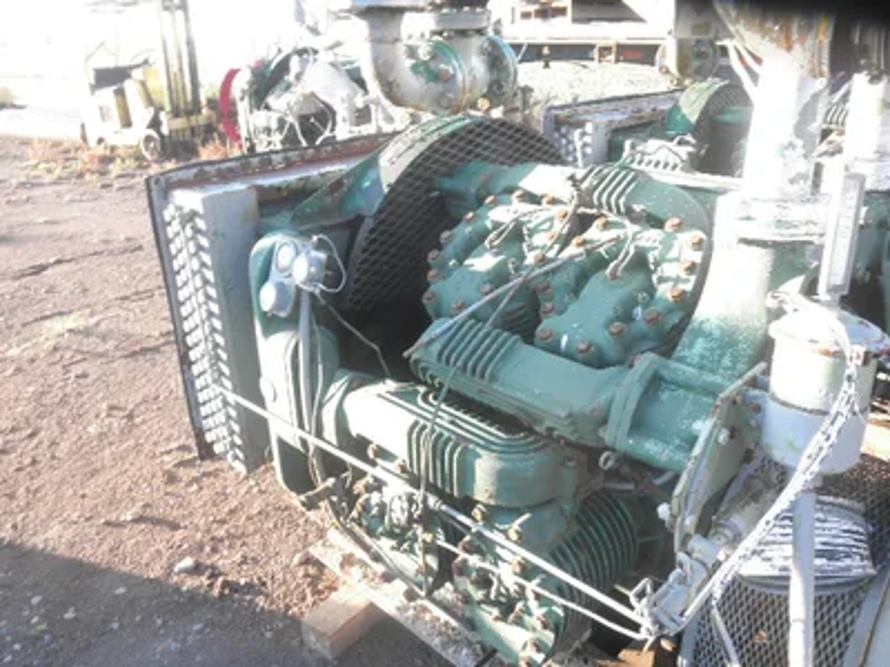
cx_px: 445
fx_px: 720
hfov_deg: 63.4
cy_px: 334
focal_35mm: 28
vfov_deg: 49.7
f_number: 3
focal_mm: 5
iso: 64
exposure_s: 1/40
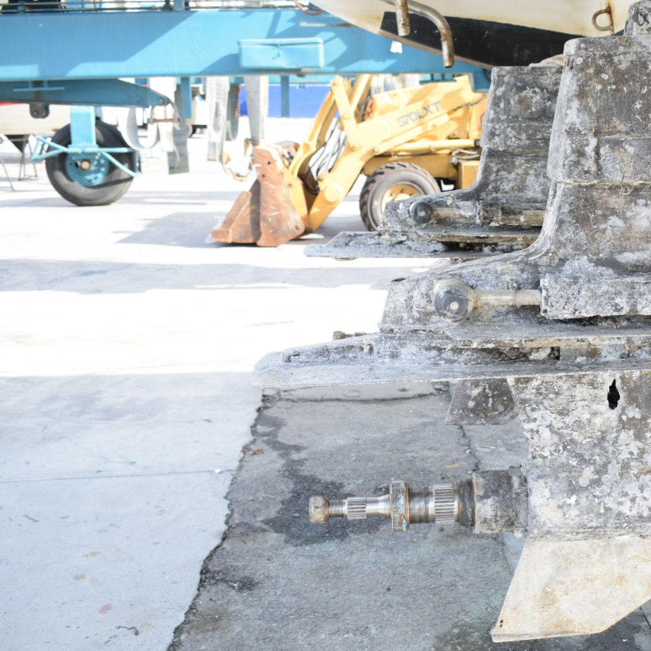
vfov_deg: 39.2
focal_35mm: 43
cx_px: 444
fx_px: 915
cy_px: 330
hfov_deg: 38.6
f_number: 7.1
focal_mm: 22
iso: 250
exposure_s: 1/160
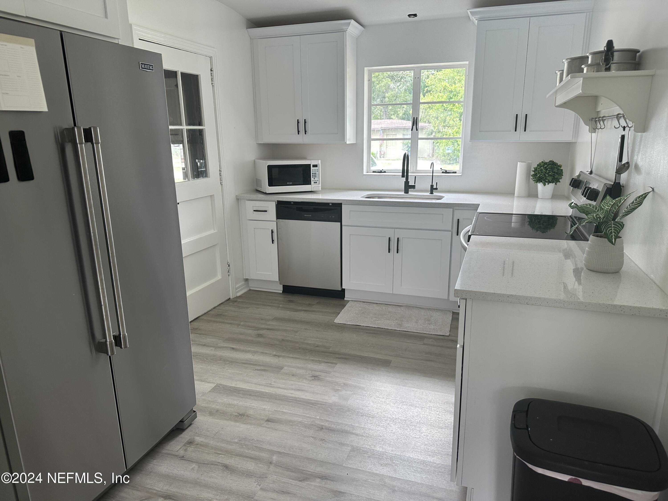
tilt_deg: -14.4
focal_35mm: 24
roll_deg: +1.3
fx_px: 463
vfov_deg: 56.8
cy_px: 250
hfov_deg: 71.6
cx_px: 334
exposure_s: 1/121
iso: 100
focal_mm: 6.86
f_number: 1.78
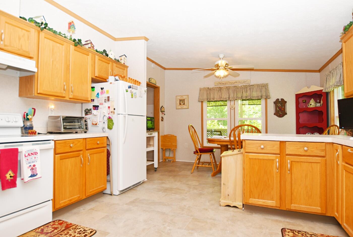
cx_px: 176
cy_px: 118
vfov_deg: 62.1
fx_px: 196
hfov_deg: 83.9
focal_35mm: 20
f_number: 4
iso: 100
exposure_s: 1/60
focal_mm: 10
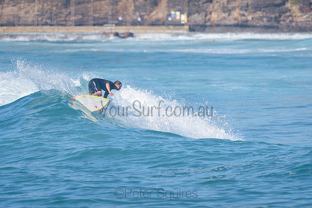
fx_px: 5312
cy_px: 85
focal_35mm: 613
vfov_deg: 2.2
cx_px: 121
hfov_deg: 3.4
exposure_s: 1/2000
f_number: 5.6
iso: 180
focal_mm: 500
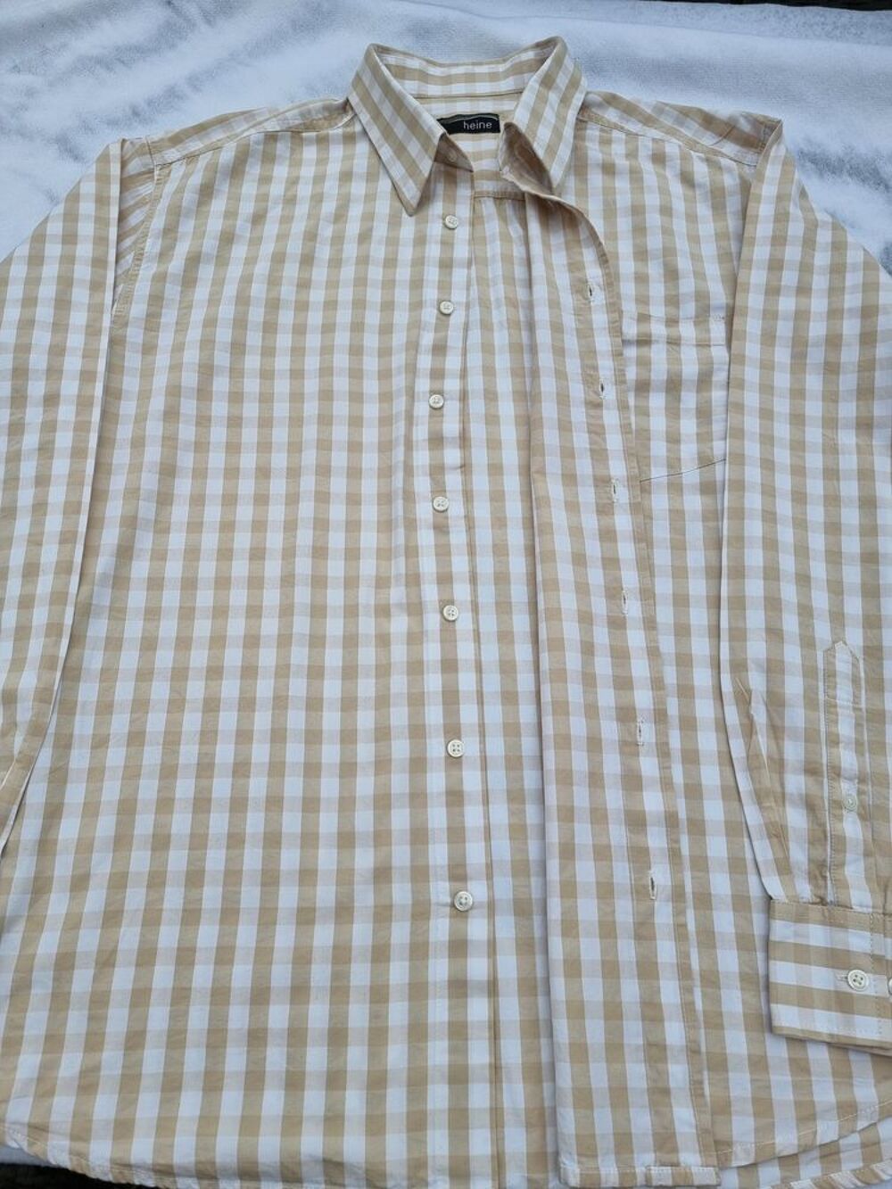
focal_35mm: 24
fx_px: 824
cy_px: 594
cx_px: 446
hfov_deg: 56.8
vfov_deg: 71.6
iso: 50
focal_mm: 6.7
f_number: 1.8
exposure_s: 1/186
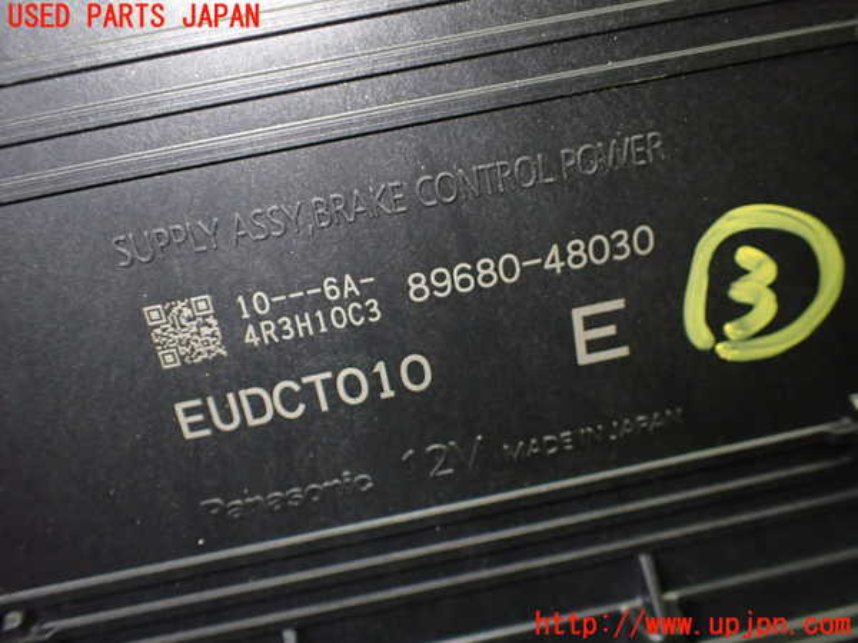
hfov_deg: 60.0
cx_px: 429
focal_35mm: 30
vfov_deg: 46.8
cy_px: 322
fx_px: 744
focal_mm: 5.4
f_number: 2.3
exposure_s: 1/125
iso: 640
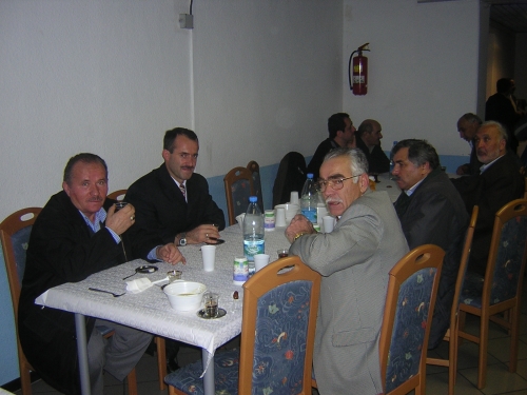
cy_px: 198
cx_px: 264
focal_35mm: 36
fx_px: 548
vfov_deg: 39.7
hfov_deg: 51.4
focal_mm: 4.7
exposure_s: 1/60.1
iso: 190
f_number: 2.6
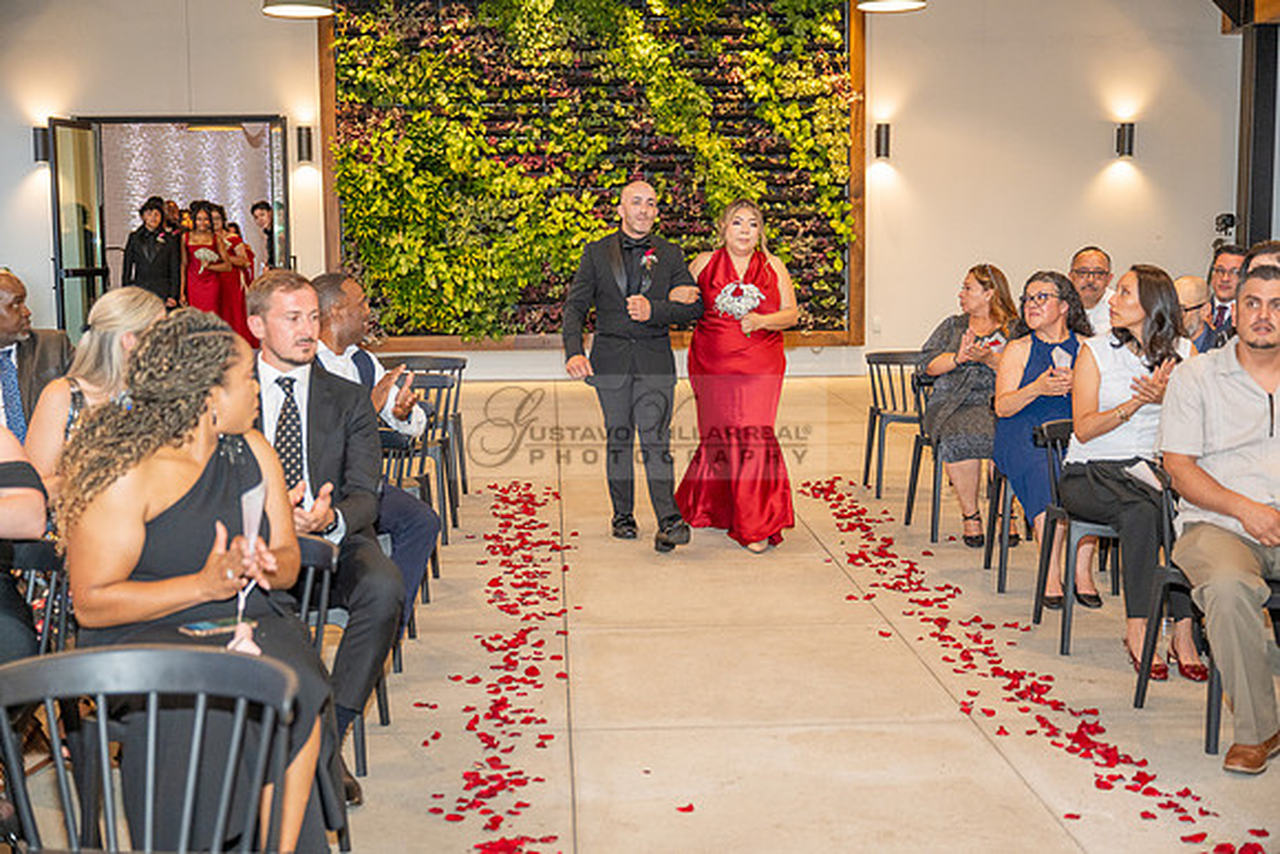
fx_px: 1600
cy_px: 427
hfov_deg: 43.6
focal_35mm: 45
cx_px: 640
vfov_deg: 29.9
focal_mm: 45
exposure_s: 1/200
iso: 1000
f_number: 2.8
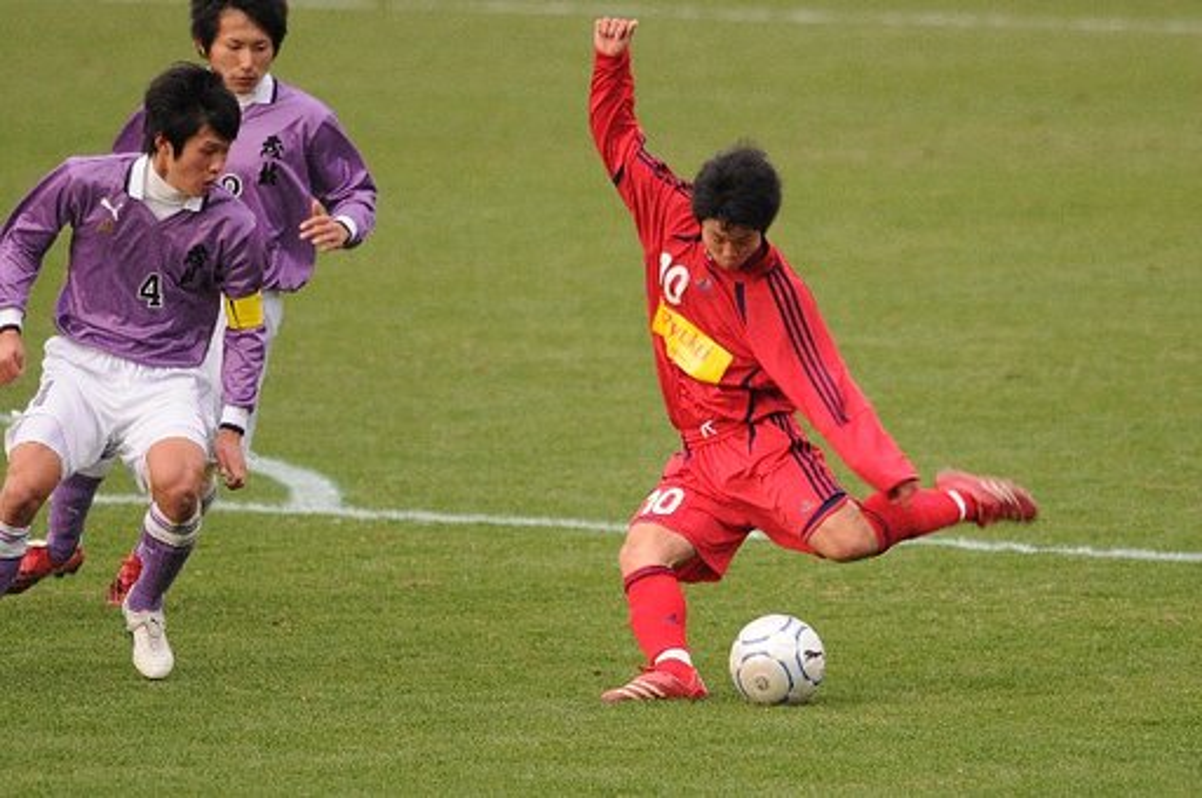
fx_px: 15006
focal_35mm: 450
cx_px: 601
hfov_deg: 4.6
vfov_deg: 3.0
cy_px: 399
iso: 1000
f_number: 4
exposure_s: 1/640
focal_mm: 300
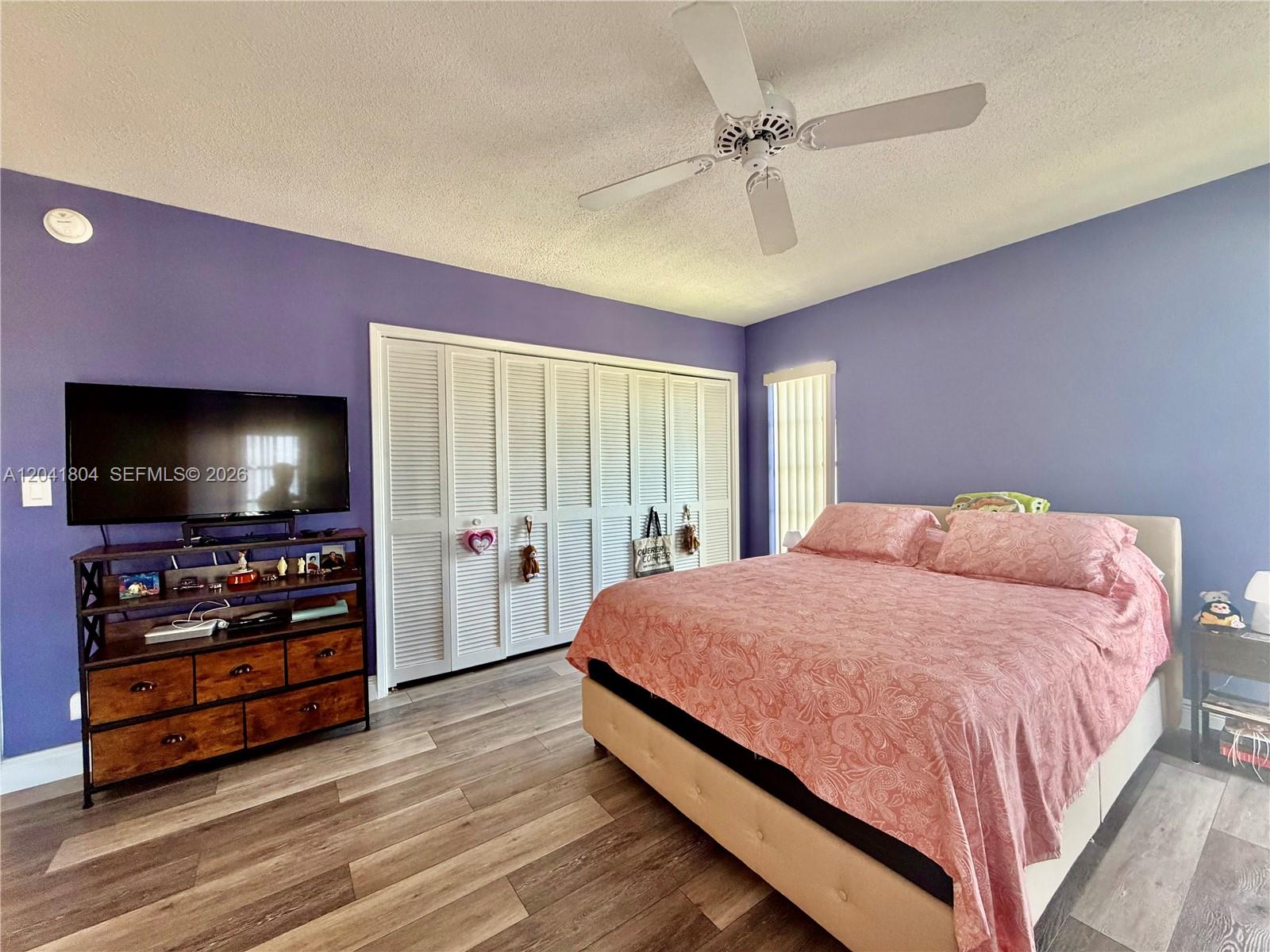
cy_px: 476
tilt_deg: -1.2
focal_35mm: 14
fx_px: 514
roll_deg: +0.9
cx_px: 635
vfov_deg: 85.7
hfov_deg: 102.1
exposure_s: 1/95
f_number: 2.2
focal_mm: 2.22
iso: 320
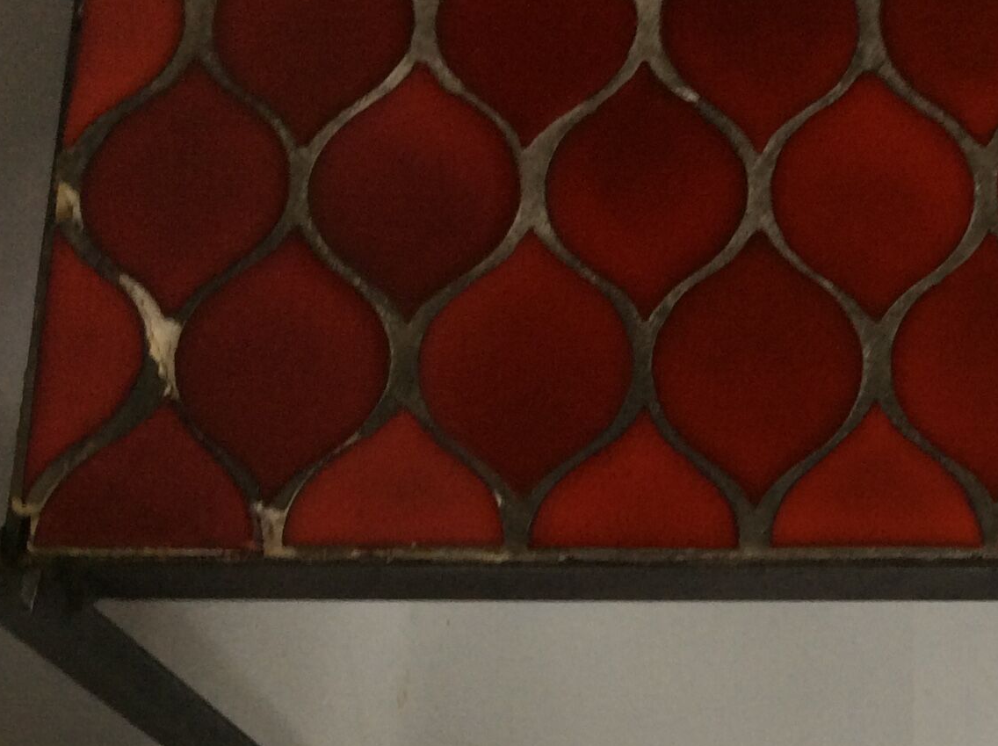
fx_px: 2102
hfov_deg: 25.8
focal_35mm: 73
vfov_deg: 19.8
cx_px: 917
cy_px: 665
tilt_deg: -73.6
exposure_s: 1/25
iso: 40
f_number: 2.4
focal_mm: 3.3
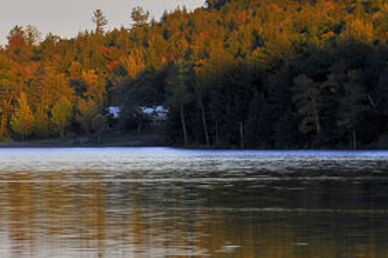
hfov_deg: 6.9
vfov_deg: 4.6
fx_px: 3196
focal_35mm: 297
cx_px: -127
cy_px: 57
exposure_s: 1/200
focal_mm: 62
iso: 200
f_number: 6.3
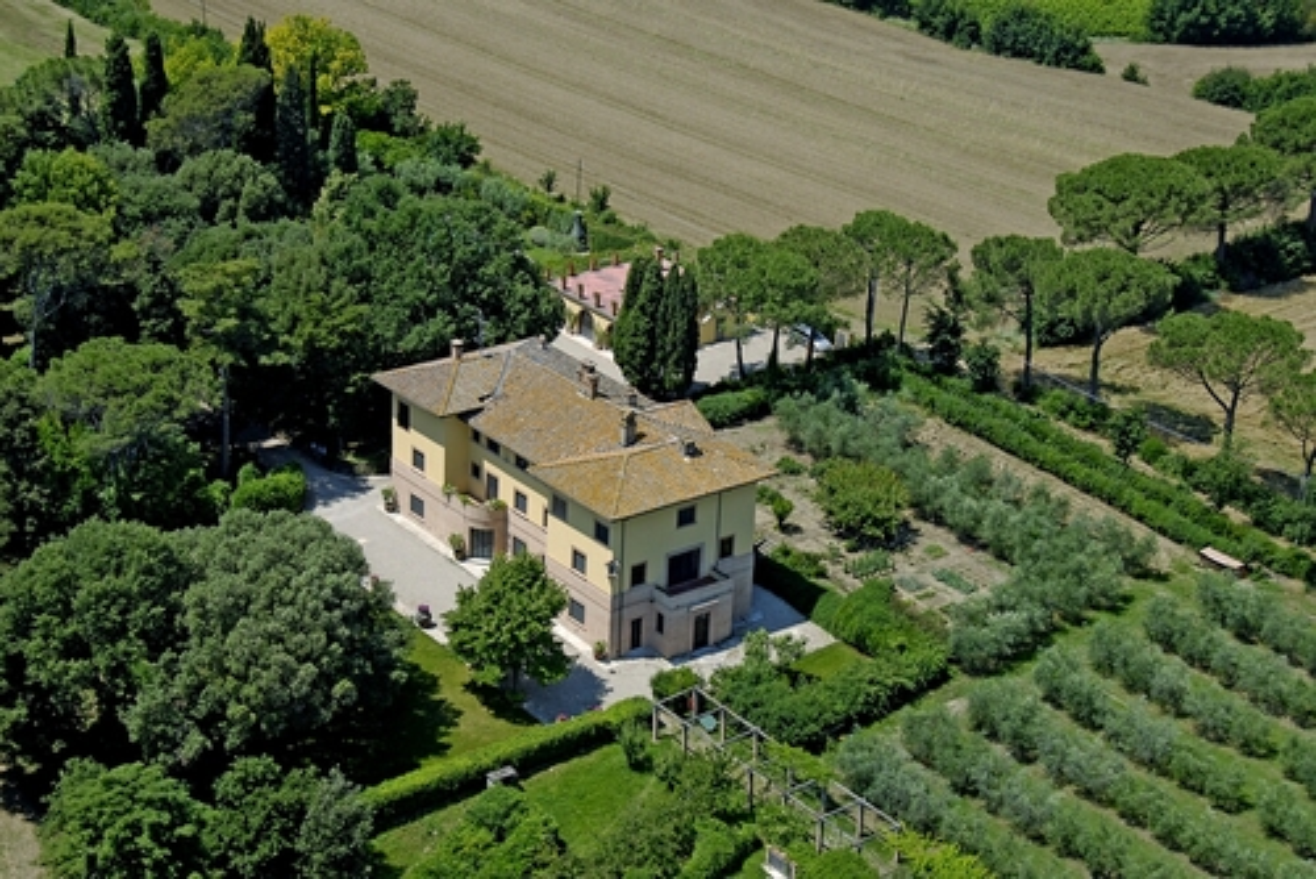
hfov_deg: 31.9
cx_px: 658
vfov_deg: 21.6
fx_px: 2304
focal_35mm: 63
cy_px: 440
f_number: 6.3
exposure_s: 1/320
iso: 100
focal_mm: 42
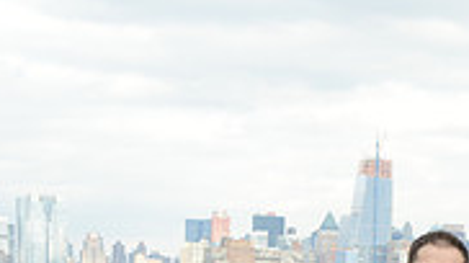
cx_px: 521
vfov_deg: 8.0
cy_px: 473
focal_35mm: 147
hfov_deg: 14.3
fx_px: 1826
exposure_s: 1/250
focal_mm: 44
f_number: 8
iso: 400
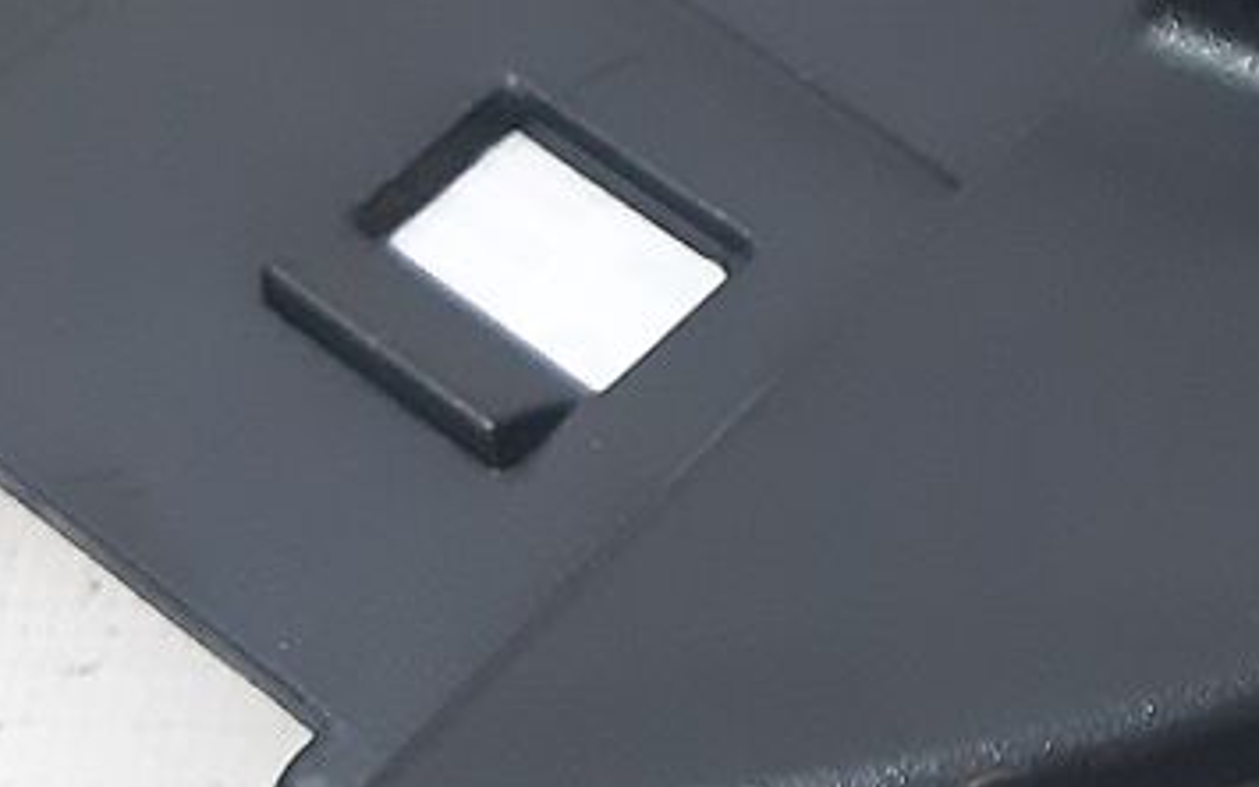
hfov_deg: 14.0
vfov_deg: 9.3
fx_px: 4701
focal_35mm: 137
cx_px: 2066
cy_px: -436
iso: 250
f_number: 1.7
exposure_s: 1/50
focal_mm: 3.93
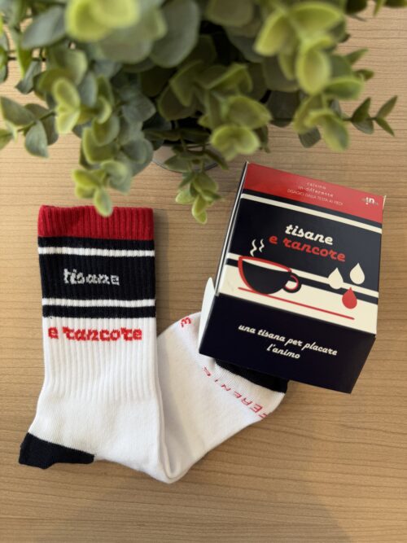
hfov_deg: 56.8
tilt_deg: -86.6
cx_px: 204
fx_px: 376
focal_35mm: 24
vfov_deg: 71.6
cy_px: 272
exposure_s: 1/121
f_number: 1.78
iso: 80
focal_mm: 6.76
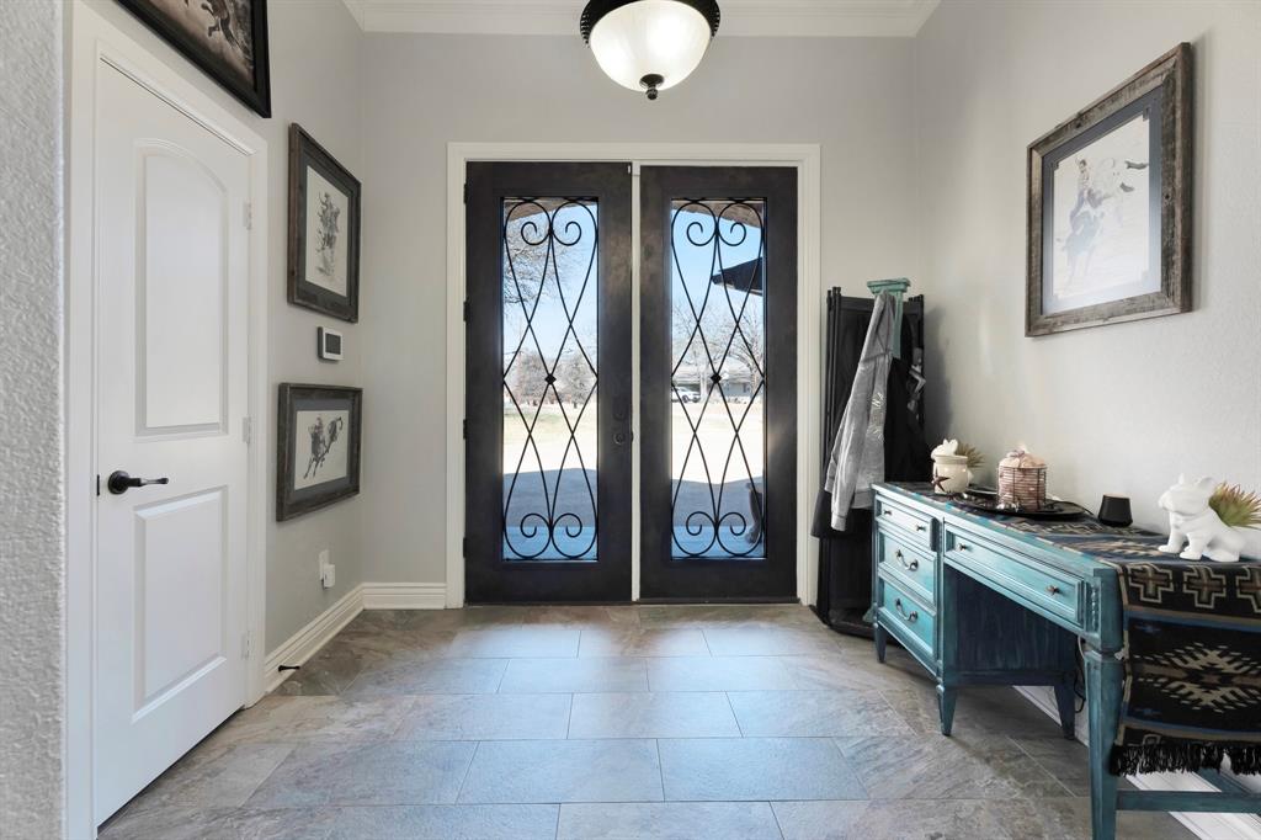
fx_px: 560
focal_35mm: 16
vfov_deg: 73.7
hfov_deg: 96.8
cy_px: 420
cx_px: 630
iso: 160
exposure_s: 1/40
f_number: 9
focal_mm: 16
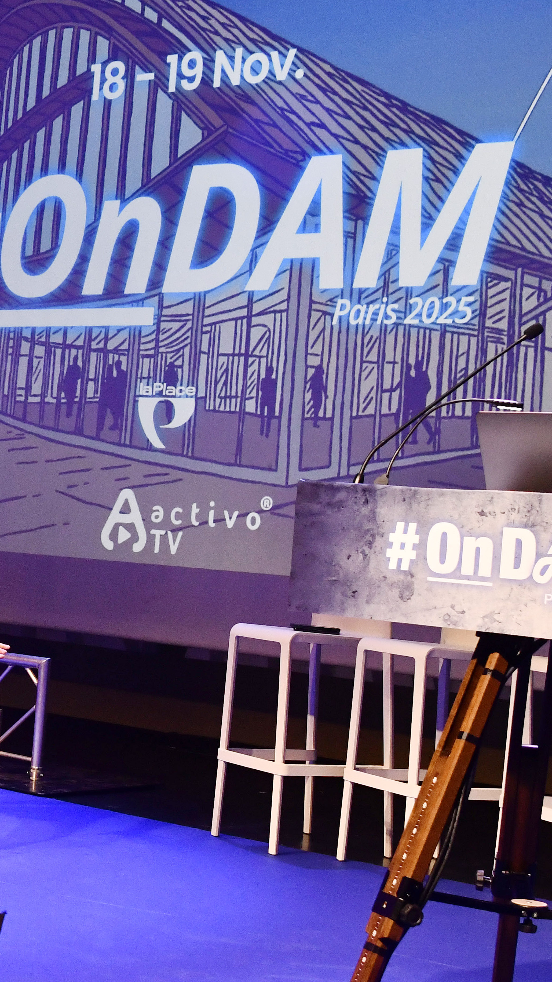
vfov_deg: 35.0
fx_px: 1556
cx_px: -30
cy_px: 484
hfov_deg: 19.4
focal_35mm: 60
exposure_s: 1/125
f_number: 5.6
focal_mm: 25
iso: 1600
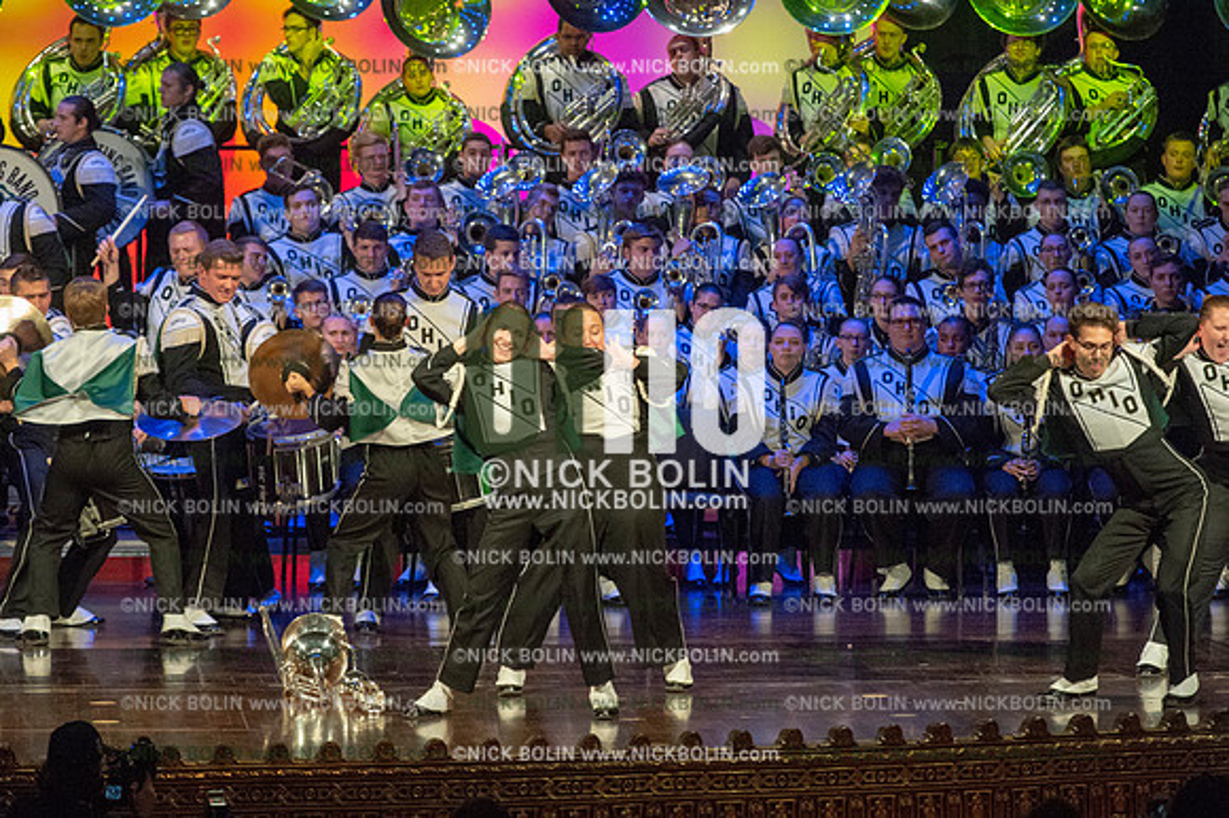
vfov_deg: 6.5
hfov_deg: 9.8
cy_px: 409
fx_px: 7165
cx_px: 614
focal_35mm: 210
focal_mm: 210
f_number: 5.6
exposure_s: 1/400
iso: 8000
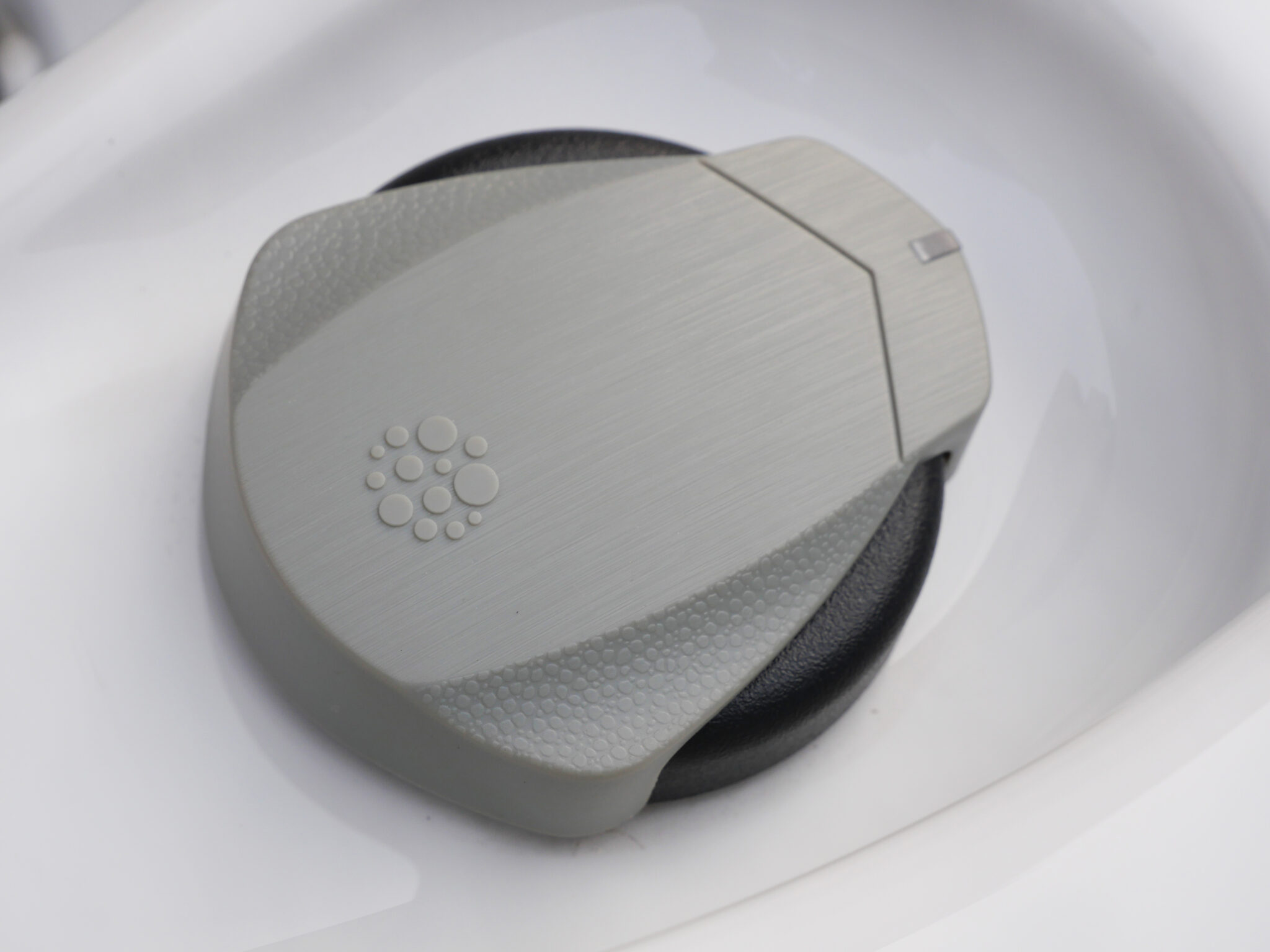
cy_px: 476
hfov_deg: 24.4
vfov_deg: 18.4
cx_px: 635
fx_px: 2935
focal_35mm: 80
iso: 200
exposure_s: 1/320
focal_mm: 40
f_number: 7.1
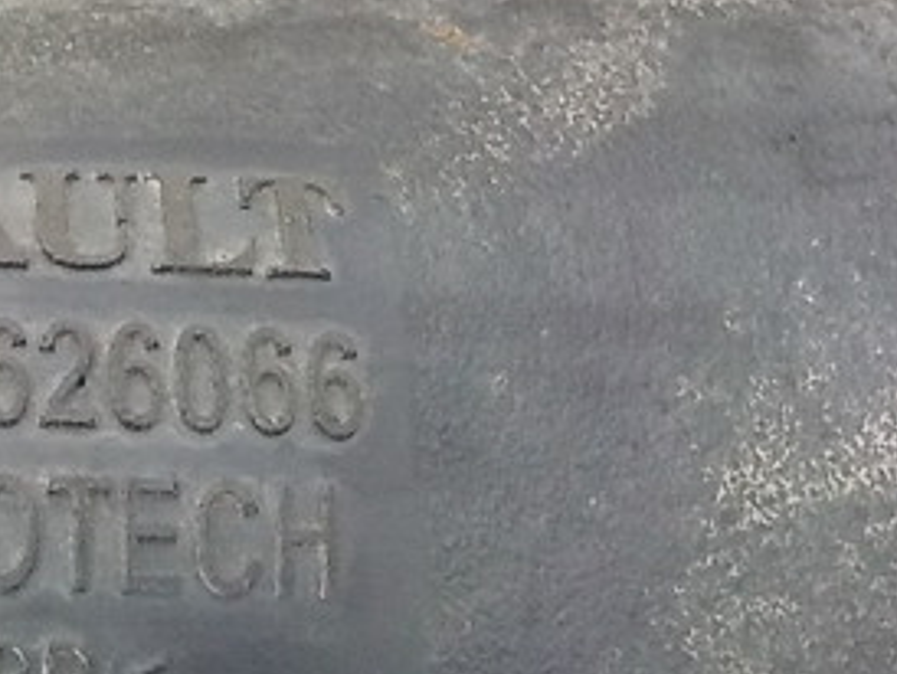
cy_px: 360
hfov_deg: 26.1
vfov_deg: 21.0
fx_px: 1815
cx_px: -36
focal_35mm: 70
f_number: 3.3
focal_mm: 4.1
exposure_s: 1/20
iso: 800
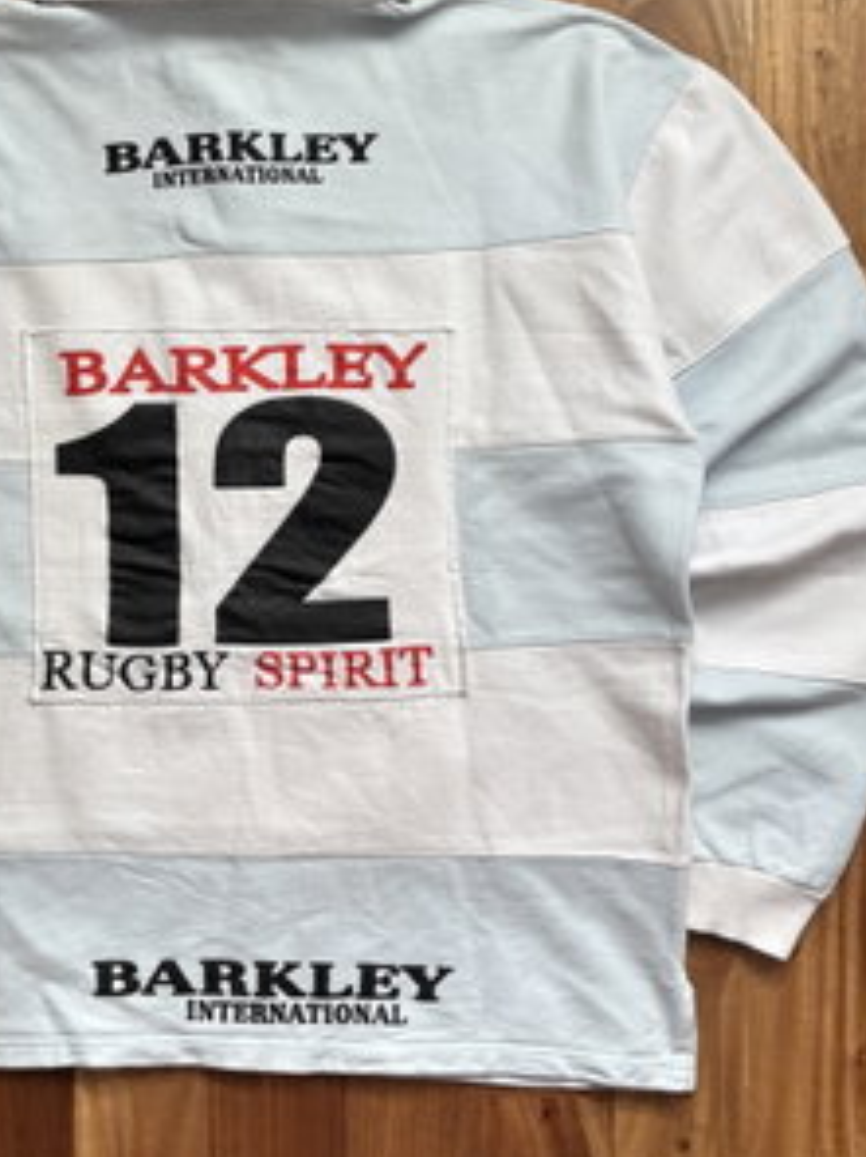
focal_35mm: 47
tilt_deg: -89.8
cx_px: 227
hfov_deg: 30.4
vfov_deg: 40.4
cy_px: 531
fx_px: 1569
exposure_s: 1/121
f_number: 1.6
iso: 40
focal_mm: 5.96
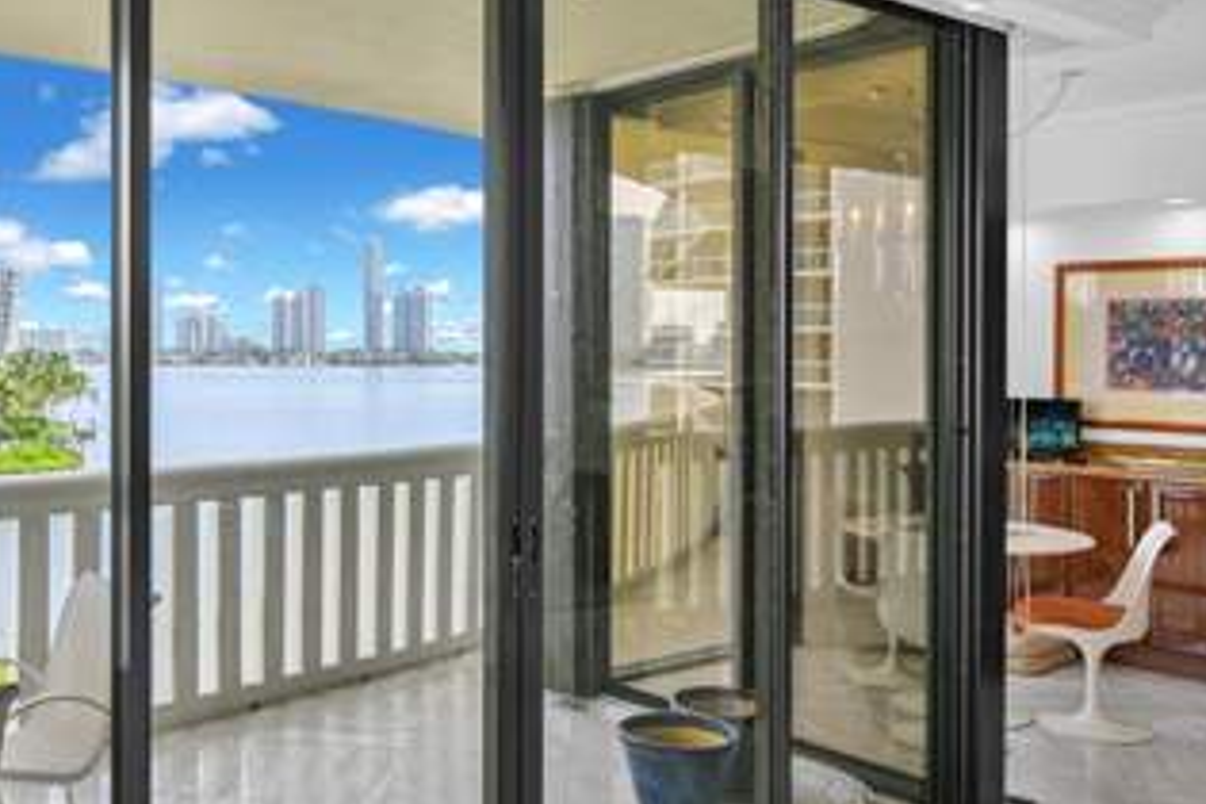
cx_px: 356
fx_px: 1097
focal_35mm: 33
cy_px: 352
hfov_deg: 55.7
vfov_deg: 40.2
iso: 100
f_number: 4
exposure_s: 1/30
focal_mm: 21.5
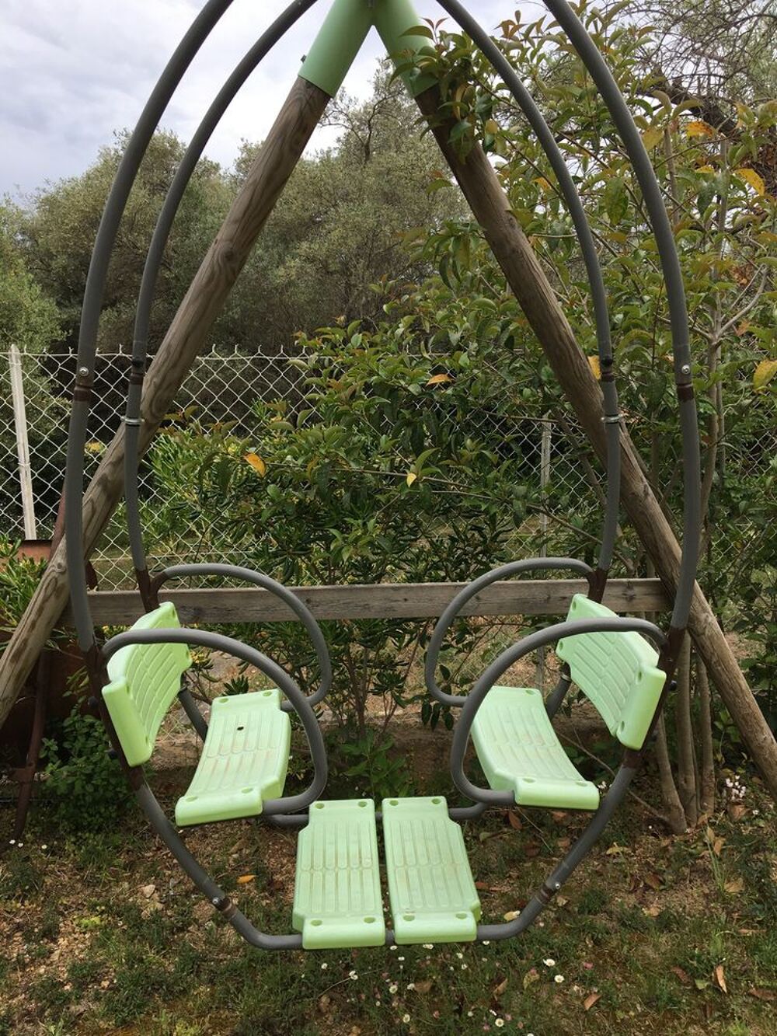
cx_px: 388
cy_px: 518
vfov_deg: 61.7
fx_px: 868
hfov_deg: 48.2
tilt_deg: -13.1
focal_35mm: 29
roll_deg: -0.9
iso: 25
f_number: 2.2
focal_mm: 4.15
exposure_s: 1/516
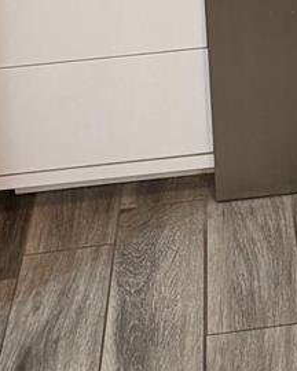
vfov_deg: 14.2
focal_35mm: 104
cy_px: -451
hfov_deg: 14.4
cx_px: 349
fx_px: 1143
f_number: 1.78
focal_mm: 6.76
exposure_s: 1/60
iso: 250
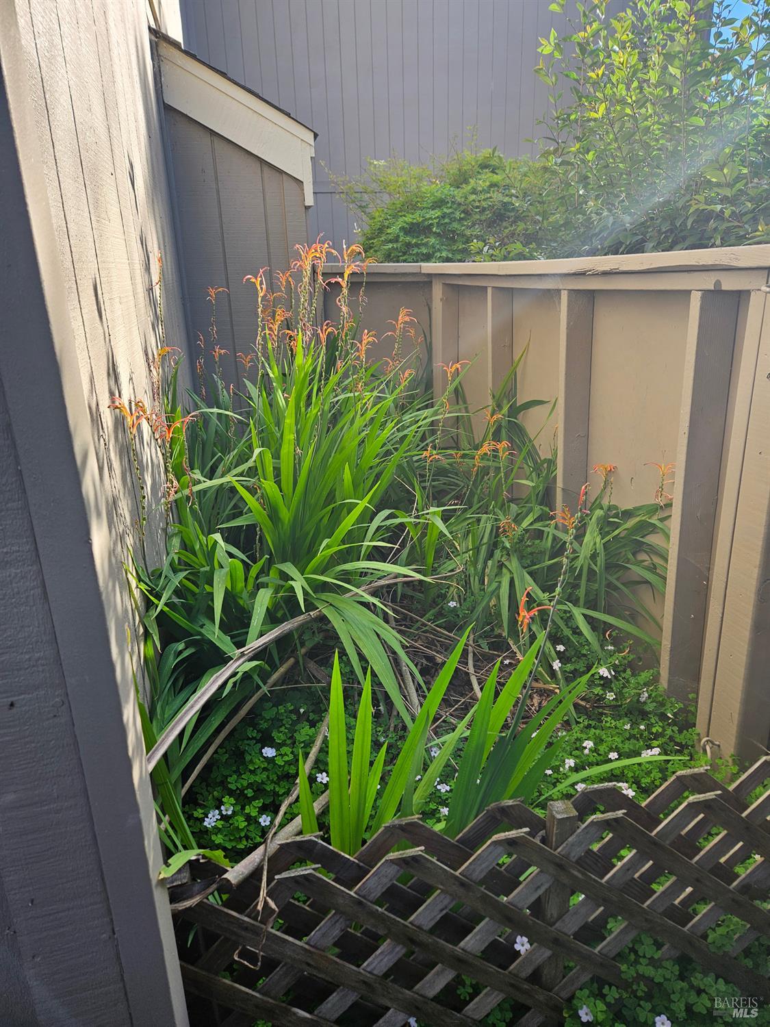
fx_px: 682
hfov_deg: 58.9
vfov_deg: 73.9
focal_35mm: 23
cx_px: 385
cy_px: 514
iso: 25
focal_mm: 5.4
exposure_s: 1/230
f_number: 1.8
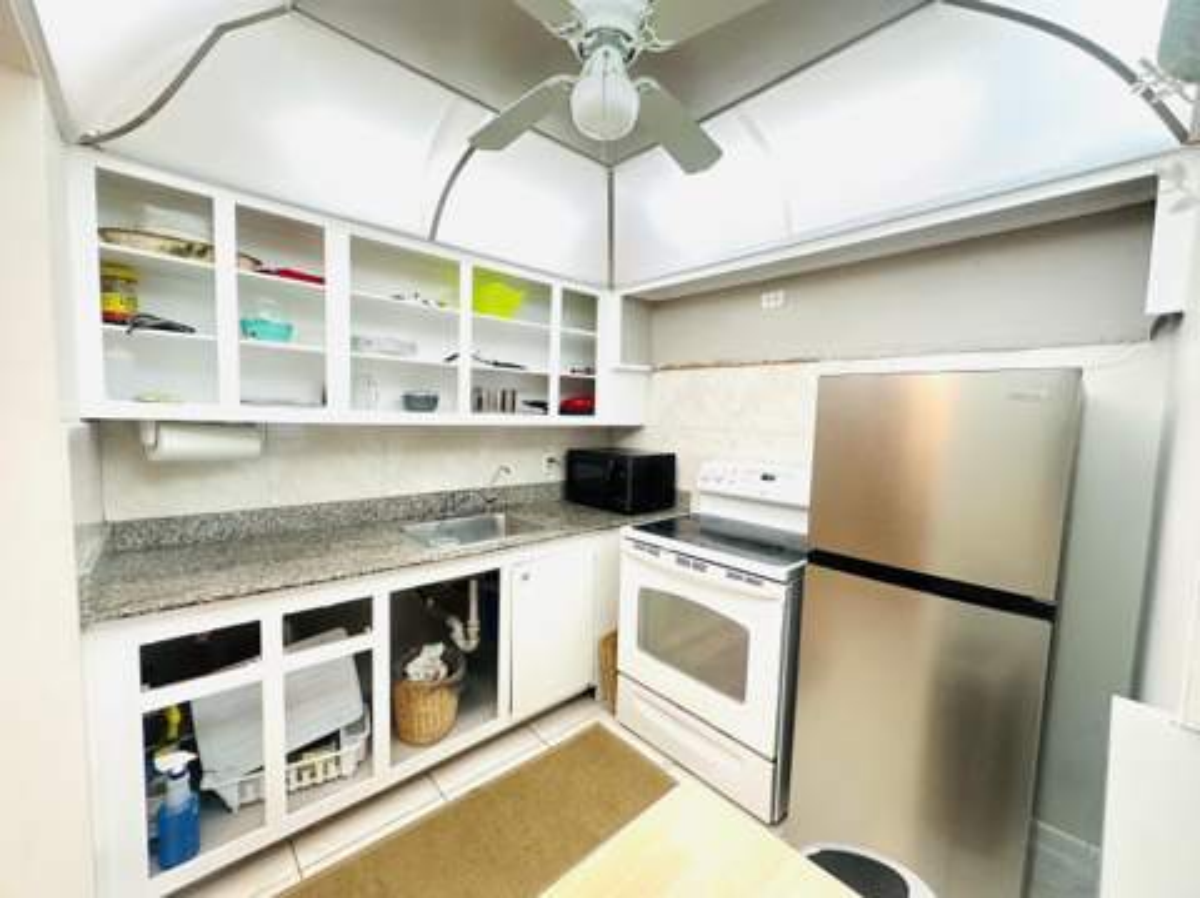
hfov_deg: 102.1
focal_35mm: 14
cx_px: 600
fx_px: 485
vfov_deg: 85.6
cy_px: 449
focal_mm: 2.22
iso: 200
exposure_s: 1/120
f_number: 2.2
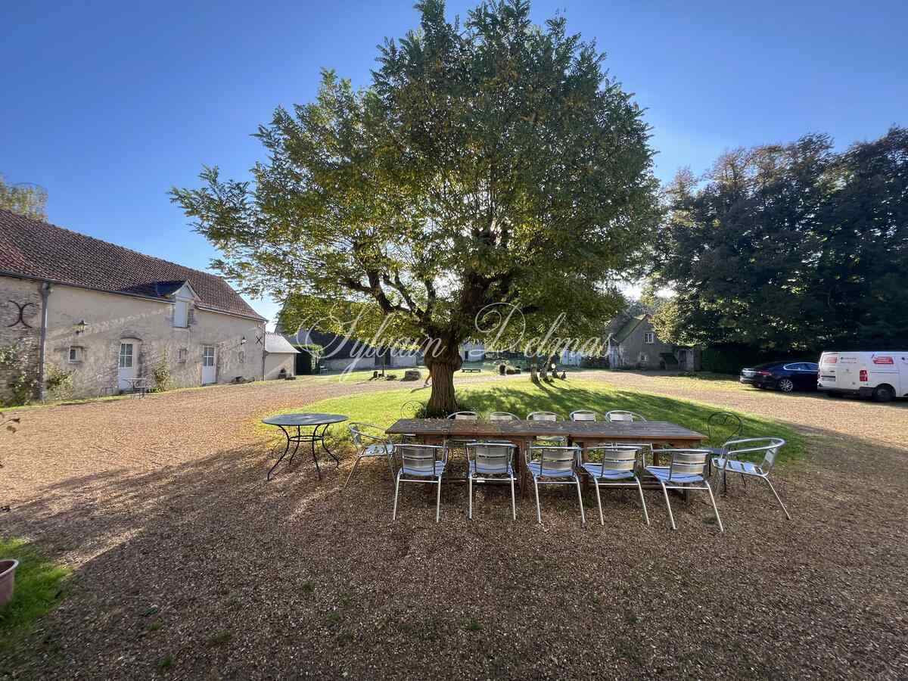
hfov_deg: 106.2
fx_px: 341
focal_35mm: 13
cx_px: 454
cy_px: 340
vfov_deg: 89.9
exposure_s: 1/419
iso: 32
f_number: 1.8
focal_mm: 1.57
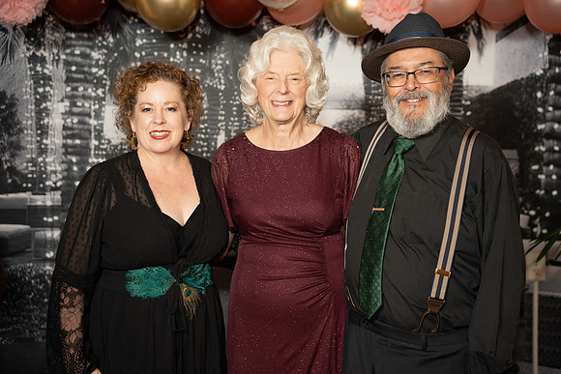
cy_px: 187
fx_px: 848
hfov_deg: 36.6
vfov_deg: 24.9
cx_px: 280
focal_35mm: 54
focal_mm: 54.4
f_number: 2.8
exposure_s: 1/160
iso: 1000
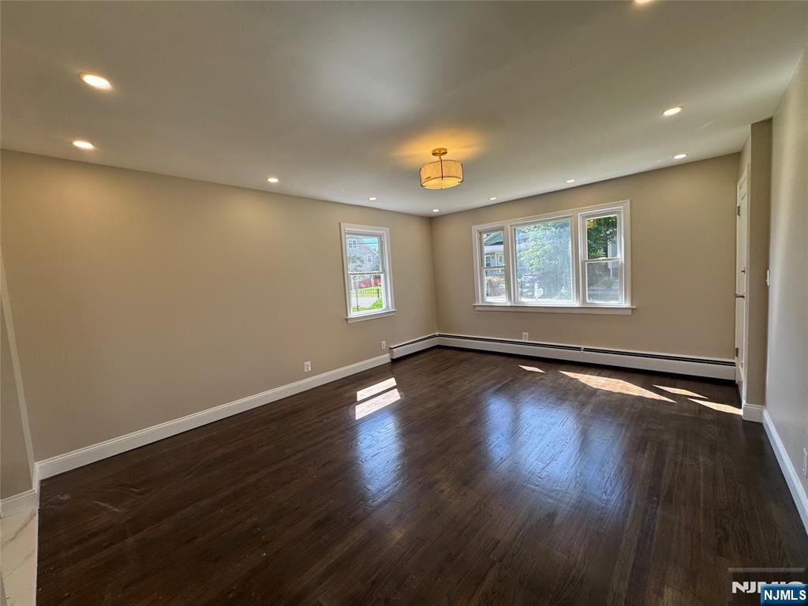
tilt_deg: -4.1
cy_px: 303
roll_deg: +3.4
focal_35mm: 14
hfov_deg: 102.1
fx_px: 327
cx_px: 404
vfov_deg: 85.7
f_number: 2.2
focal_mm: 2.22
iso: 40
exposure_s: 1/158
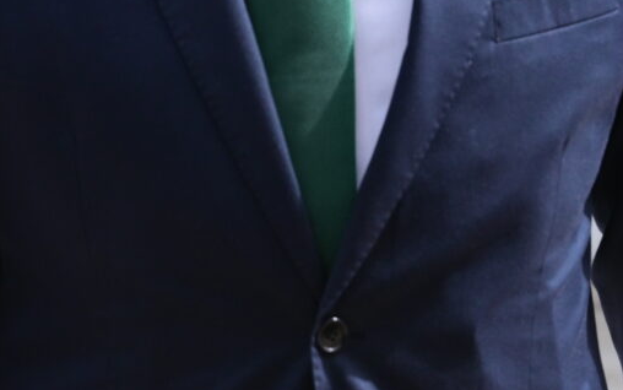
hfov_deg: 4.5
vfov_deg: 2.8
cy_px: 158
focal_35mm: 462
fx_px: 7848
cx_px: 213
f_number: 5
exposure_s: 1/800
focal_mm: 90
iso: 400
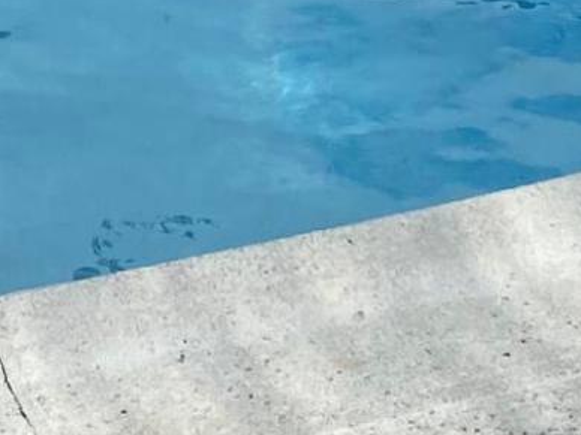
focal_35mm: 193
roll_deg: -0.8
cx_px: -1
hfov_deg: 10.2
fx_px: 3239
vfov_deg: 7.3
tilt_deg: -14.4
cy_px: -520
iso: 32
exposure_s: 1/1898
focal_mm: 4.25
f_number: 1.8
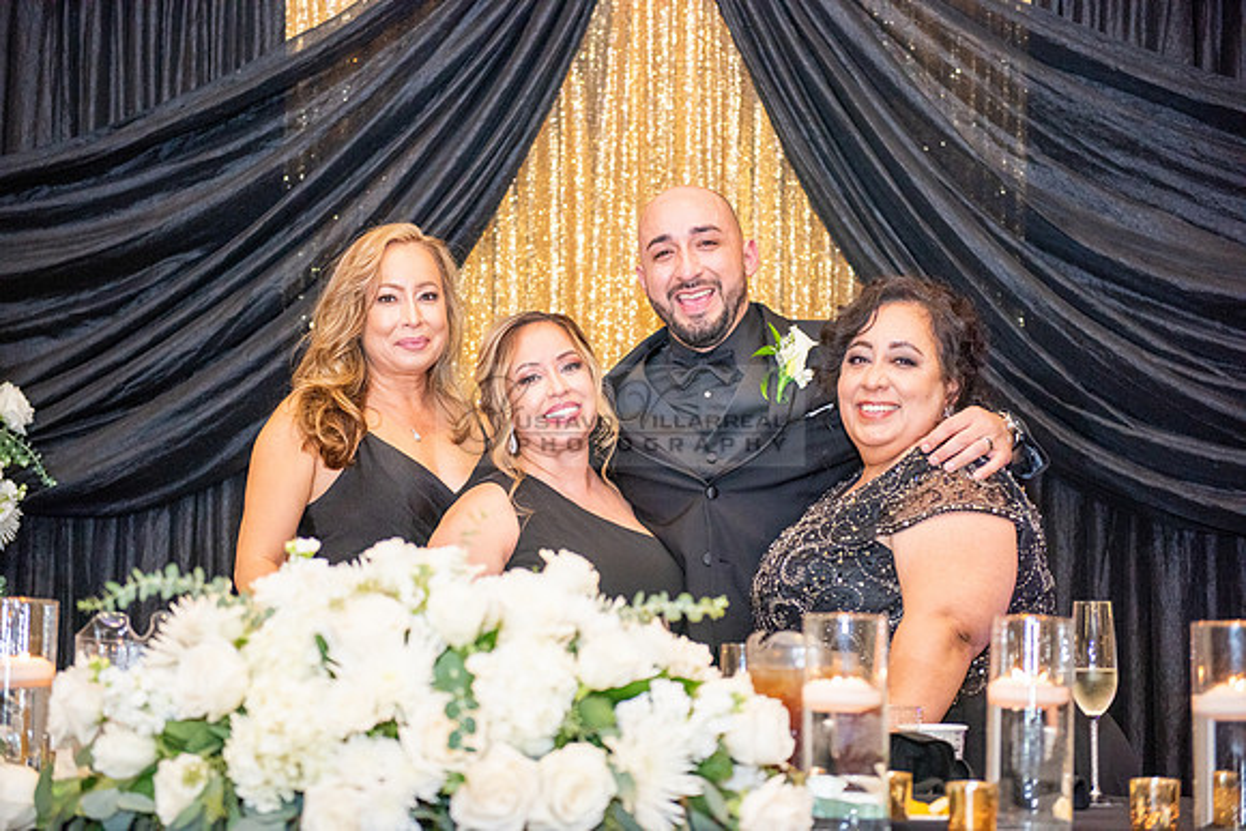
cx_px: 623
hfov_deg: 28.8
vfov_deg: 19.5
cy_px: 416
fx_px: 2423
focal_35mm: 70
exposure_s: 1/160
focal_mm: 70
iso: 1600
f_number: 2.8
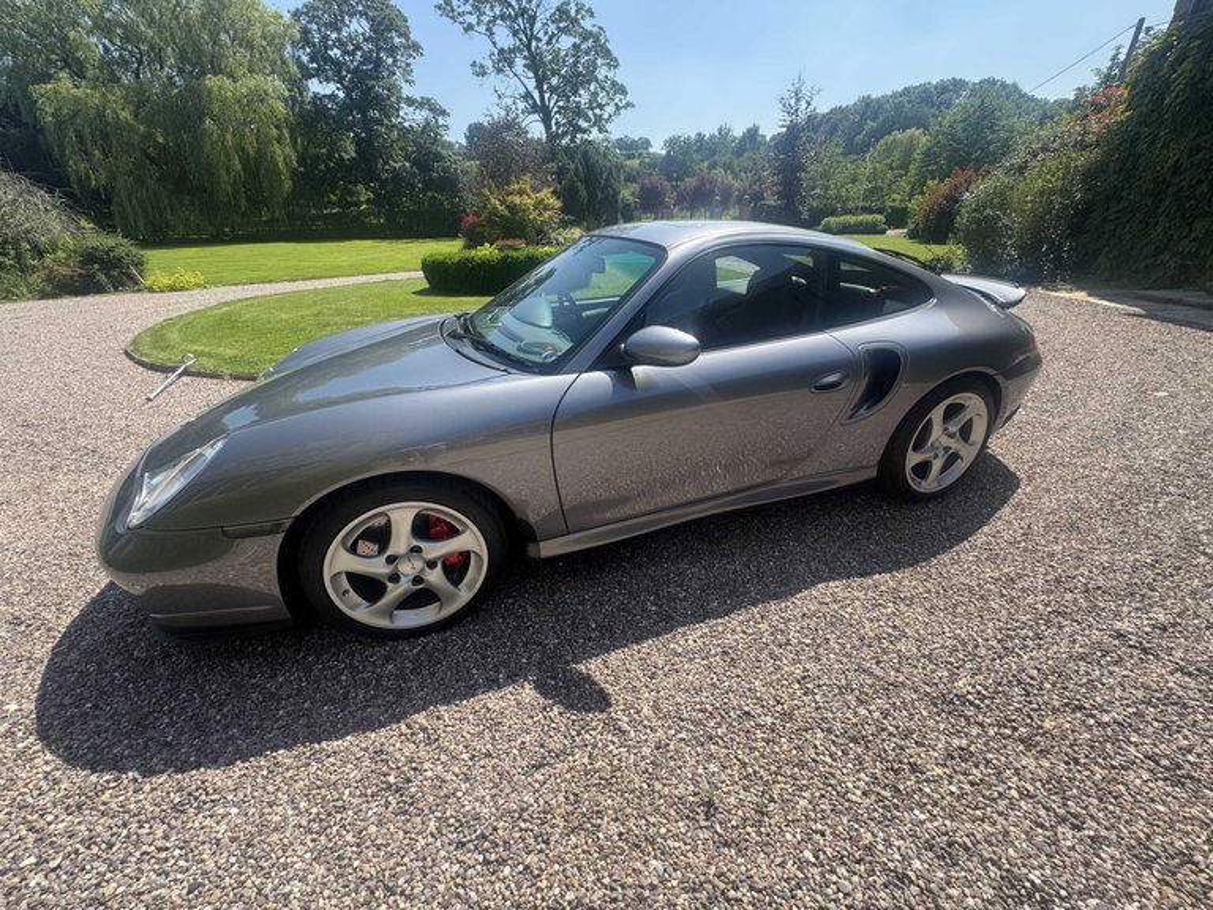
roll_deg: +2.1
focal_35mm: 14
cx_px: 606
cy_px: 455
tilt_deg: -25.9
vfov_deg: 85.7
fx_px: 491
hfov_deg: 102.1
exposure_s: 1/727
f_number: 2.2
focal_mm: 2.22
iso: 50
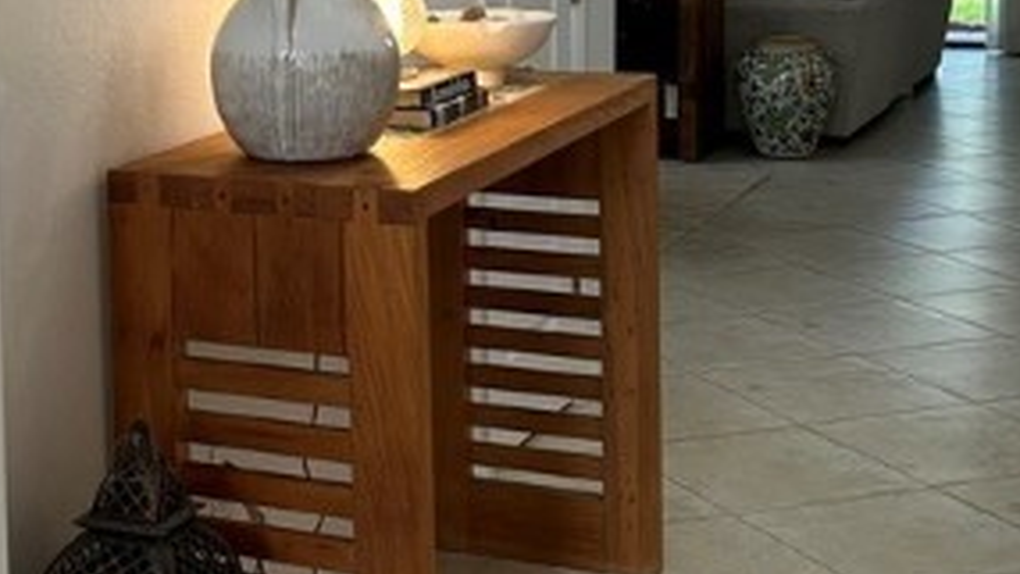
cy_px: 46
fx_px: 2056
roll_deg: +1.0
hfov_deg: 27.3
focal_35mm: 76
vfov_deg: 15.7
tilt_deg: -6.7
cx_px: 200
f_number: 1.5
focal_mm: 5.7
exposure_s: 1/120
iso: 100
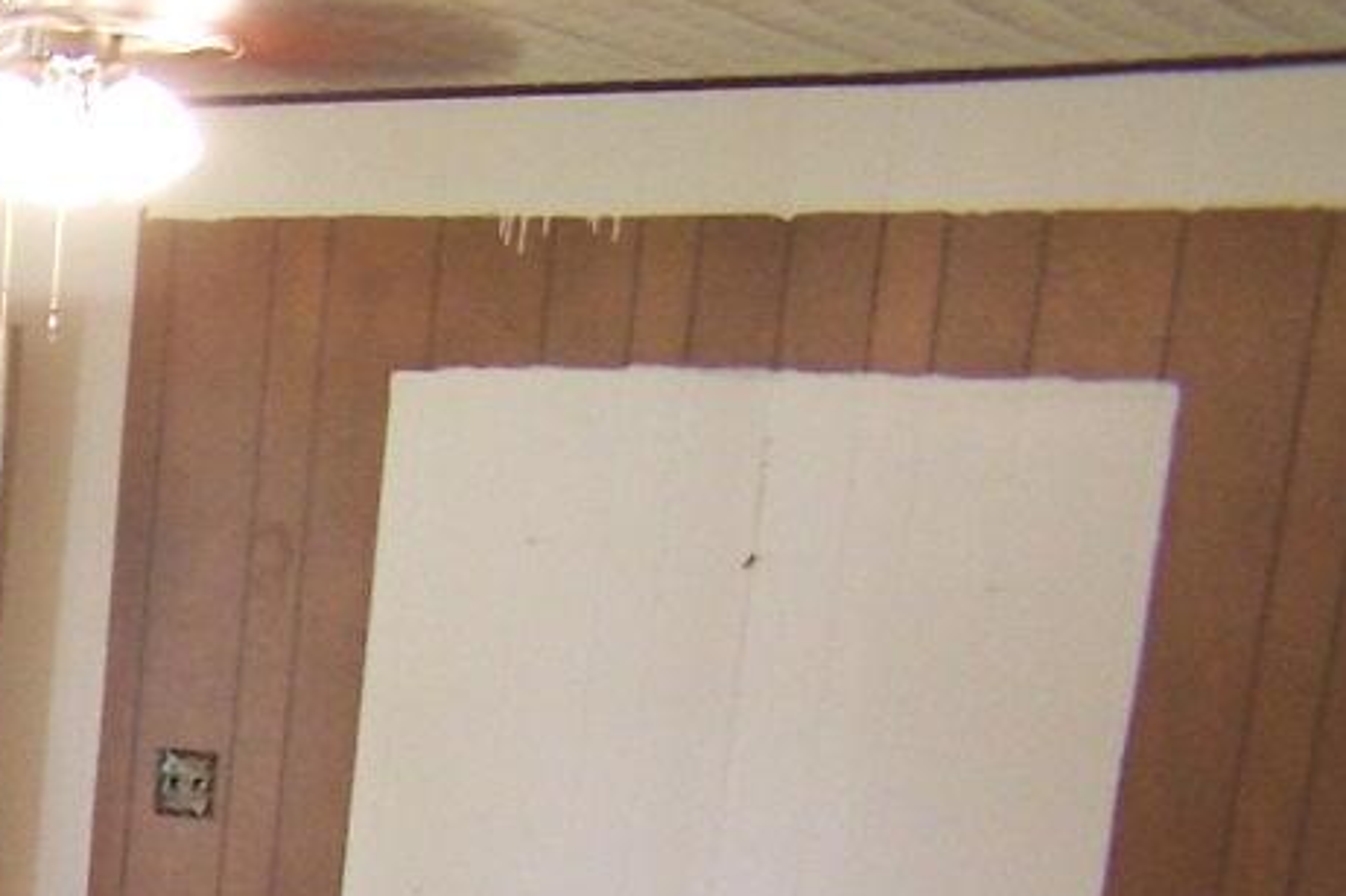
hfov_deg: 14.4
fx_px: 4971
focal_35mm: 133
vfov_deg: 9.8
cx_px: -674
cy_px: 1547
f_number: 2.8
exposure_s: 1/10
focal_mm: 6.3
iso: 140
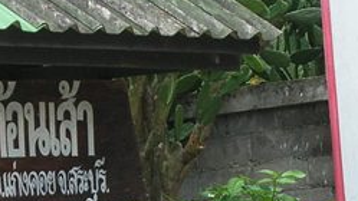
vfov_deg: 4.7
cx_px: 66
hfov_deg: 8.3
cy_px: 210
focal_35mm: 259
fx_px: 2458
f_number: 4
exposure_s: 1/187
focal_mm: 12.3
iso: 50
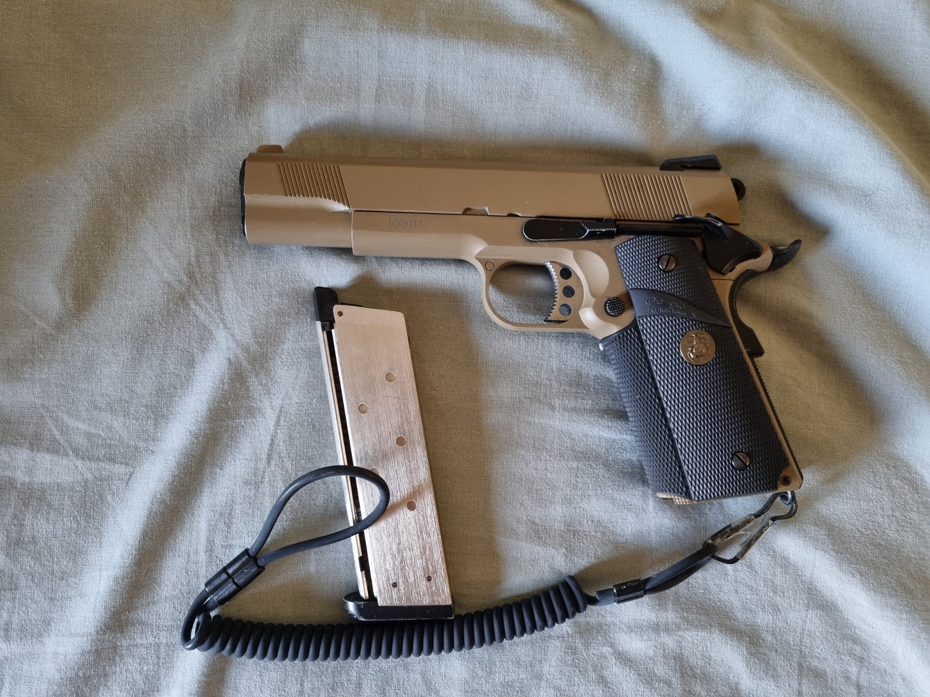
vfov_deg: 53.1
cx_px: 465
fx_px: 699
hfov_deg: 67.3
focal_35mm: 26
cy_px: 348
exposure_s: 1/33
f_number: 1.8
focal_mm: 5.4
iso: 640
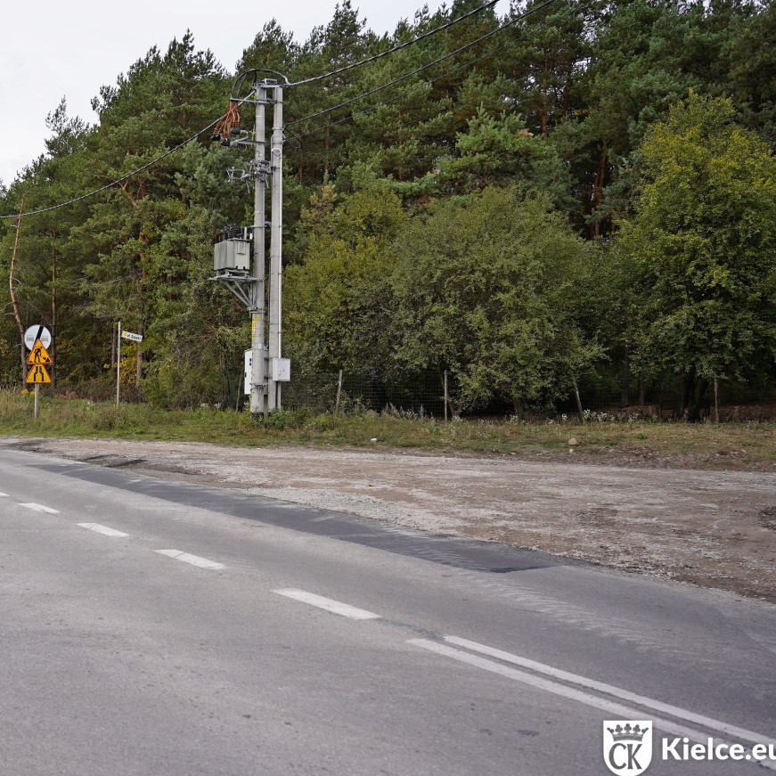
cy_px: 349
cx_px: 134
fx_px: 1040
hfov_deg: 39.0
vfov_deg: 40.9
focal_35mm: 41
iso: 100
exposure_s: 1/1000
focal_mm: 28
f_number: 2.8
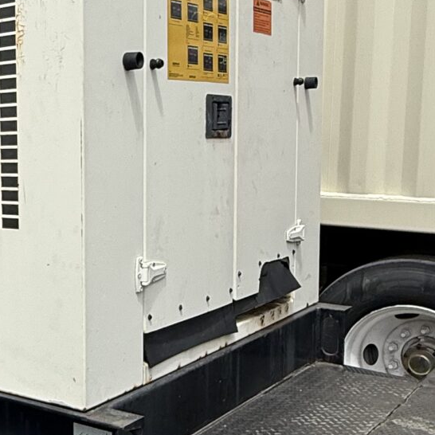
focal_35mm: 58
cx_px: -61
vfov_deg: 29.6
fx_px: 825
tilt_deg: -5.7
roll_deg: -0.2
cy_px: 218
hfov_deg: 26.8
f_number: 2.2
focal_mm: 2.22
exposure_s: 1/1901
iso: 50
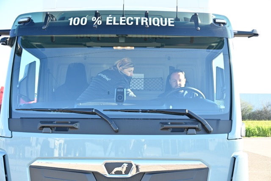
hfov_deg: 50.7
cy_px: 90
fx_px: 286
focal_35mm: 38
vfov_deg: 35.1
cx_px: 136
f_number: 7.1
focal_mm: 38
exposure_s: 1/200
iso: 640
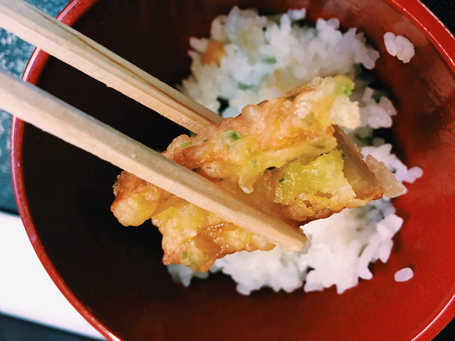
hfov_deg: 52.6
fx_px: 460
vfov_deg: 40.7
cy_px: 170
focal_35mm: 35
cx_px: 228
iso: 64
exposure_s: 1/20
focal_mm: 4.3
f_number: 2.4
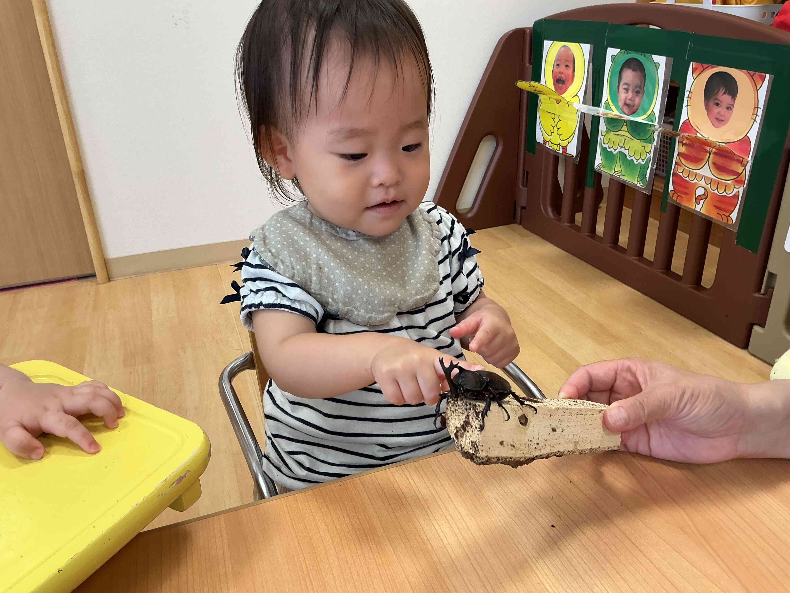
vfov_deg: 48.2
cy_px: 296
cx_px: 395
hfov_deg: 61.7
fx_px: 662
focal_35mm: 29
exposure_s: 1/100
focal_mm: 3
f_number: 1.8
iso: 64
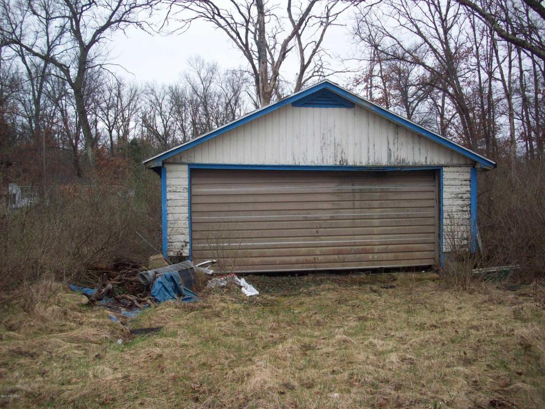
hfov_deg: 50.1
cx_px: 272
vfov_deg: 38.7
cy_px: 204
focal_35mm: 37
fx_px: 583
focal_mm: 6.2
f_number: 2.8
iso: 80
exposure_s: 1/374
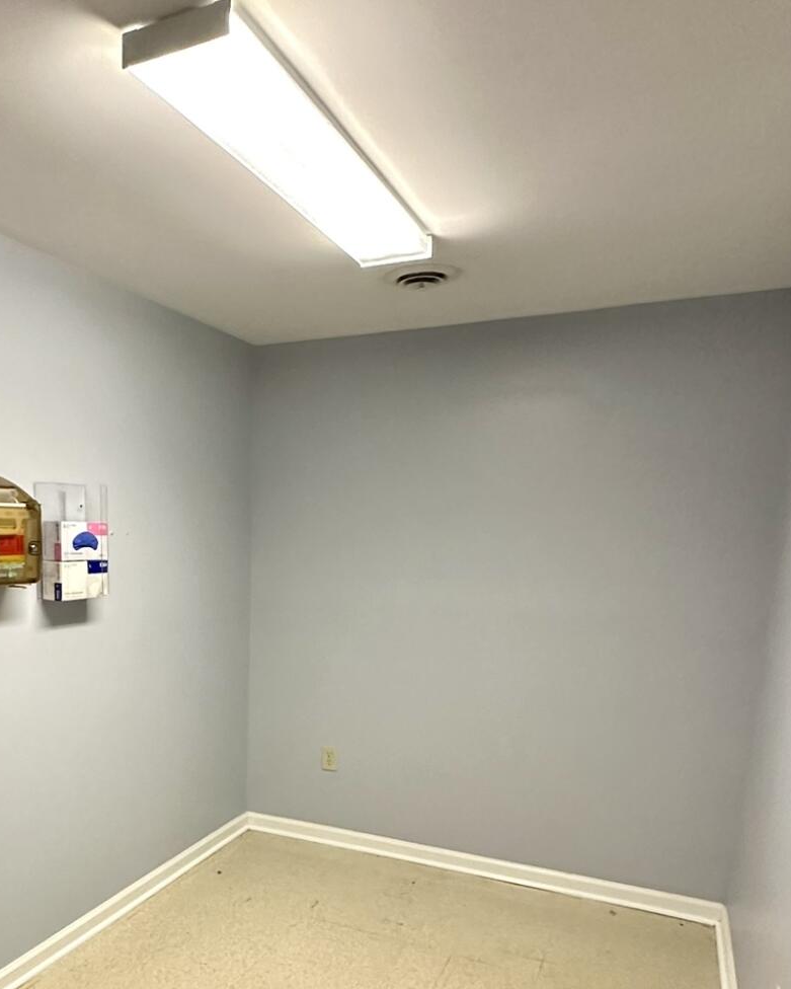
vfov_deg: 60.5
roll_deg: -1.8
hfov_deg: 50.1
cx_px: 229
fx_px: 819
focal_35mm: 28
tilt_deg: -9.8
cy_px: 673
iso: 400
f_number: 2.2
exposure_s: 1/60
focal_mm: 2.22
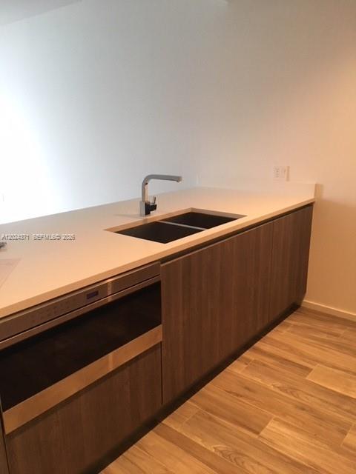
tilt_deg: -15.7
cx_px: 178
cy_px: 237
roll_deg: +1.3
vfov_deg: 61.7
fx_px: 398
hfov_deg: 48.2
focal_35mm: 29
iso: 125
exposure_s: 1/30
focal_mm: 4.15
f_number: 2.2
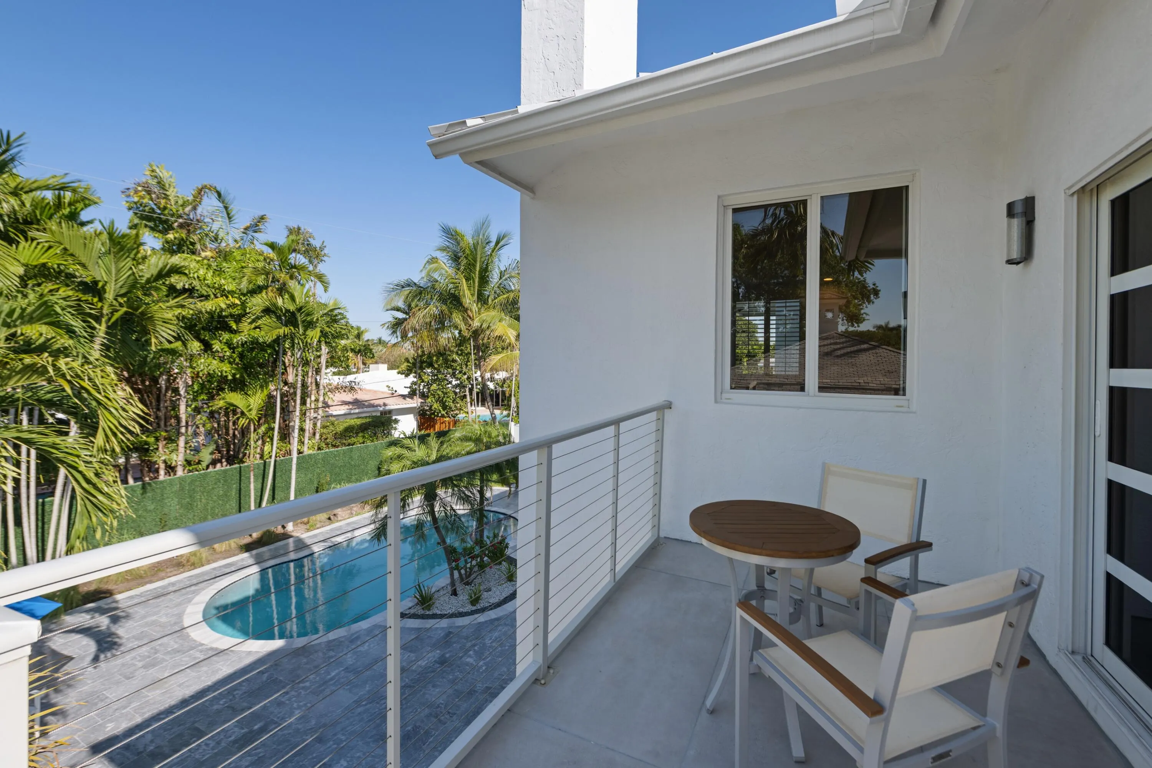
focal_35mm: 15
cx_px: 576
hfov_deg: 100.4
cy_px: 384
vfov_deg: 77.3
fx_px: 480
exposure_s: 1/160
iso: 100
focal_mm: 15
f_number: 7.1
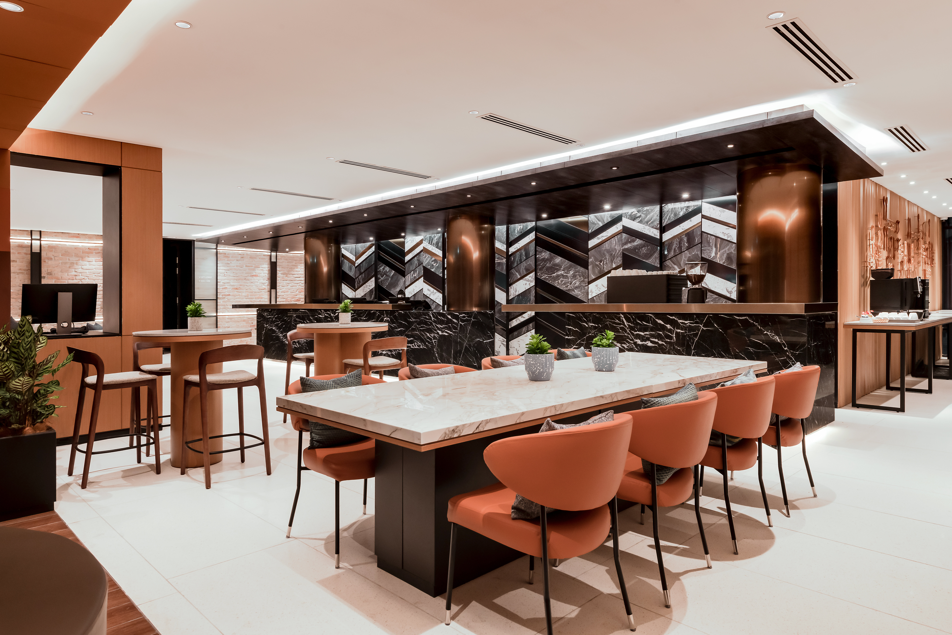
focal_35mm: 22
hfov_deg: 78.6
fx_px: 582
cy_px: 318
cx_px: 476
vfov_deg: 57.2
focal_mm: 22
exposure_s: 1/2
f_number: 13
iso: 400
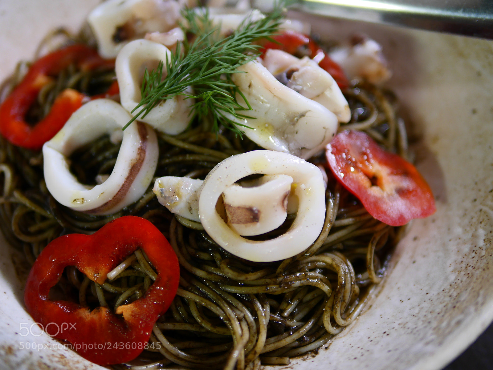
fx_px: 713
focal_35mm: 50
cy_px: 185
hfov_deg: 38.2
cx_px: 246
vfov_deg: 29.1
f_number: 1.4
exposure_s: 1/60
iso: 500
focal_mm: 25
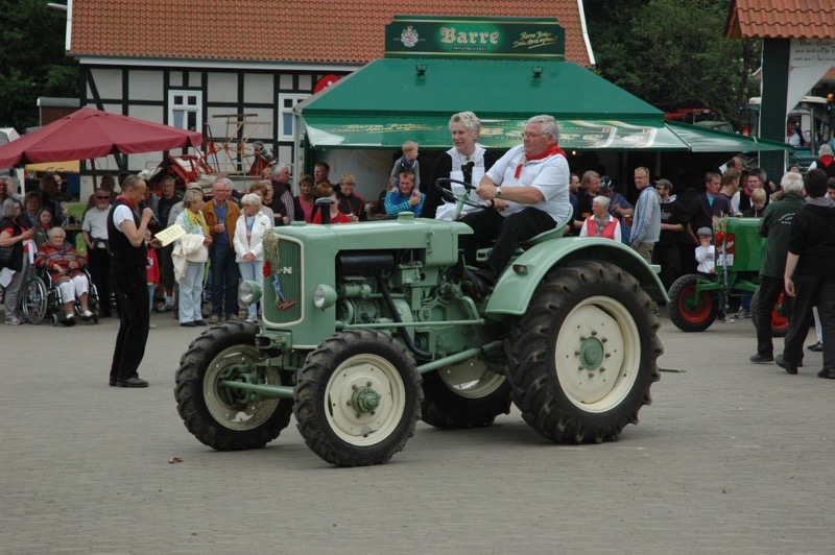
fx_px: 2260
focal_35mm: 98
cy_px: 278
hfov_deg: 20.9
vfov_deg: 14.0
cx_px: 418
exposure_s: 1/320
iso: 400
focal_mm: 65
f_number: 9
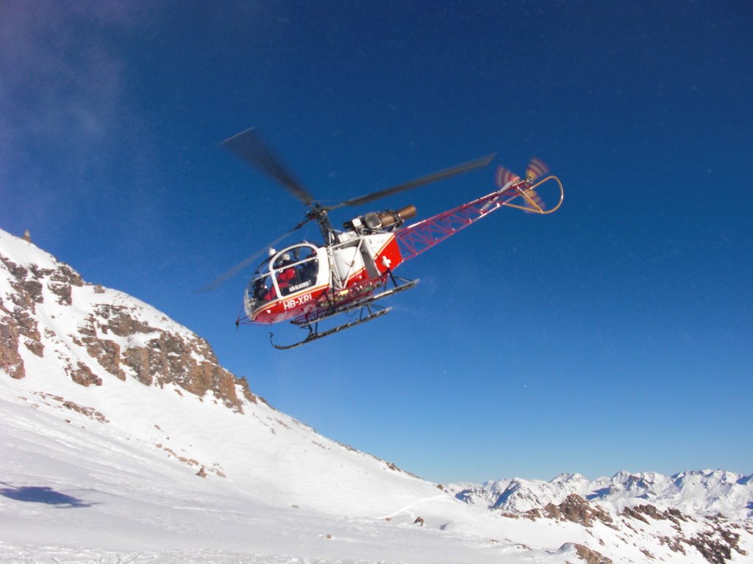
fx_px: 783
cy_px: 282
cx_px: 376
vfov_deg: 39.7
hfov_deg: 51.4
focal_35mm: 36
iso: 50
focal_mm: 6.3
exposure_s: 1/250
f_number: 7.9
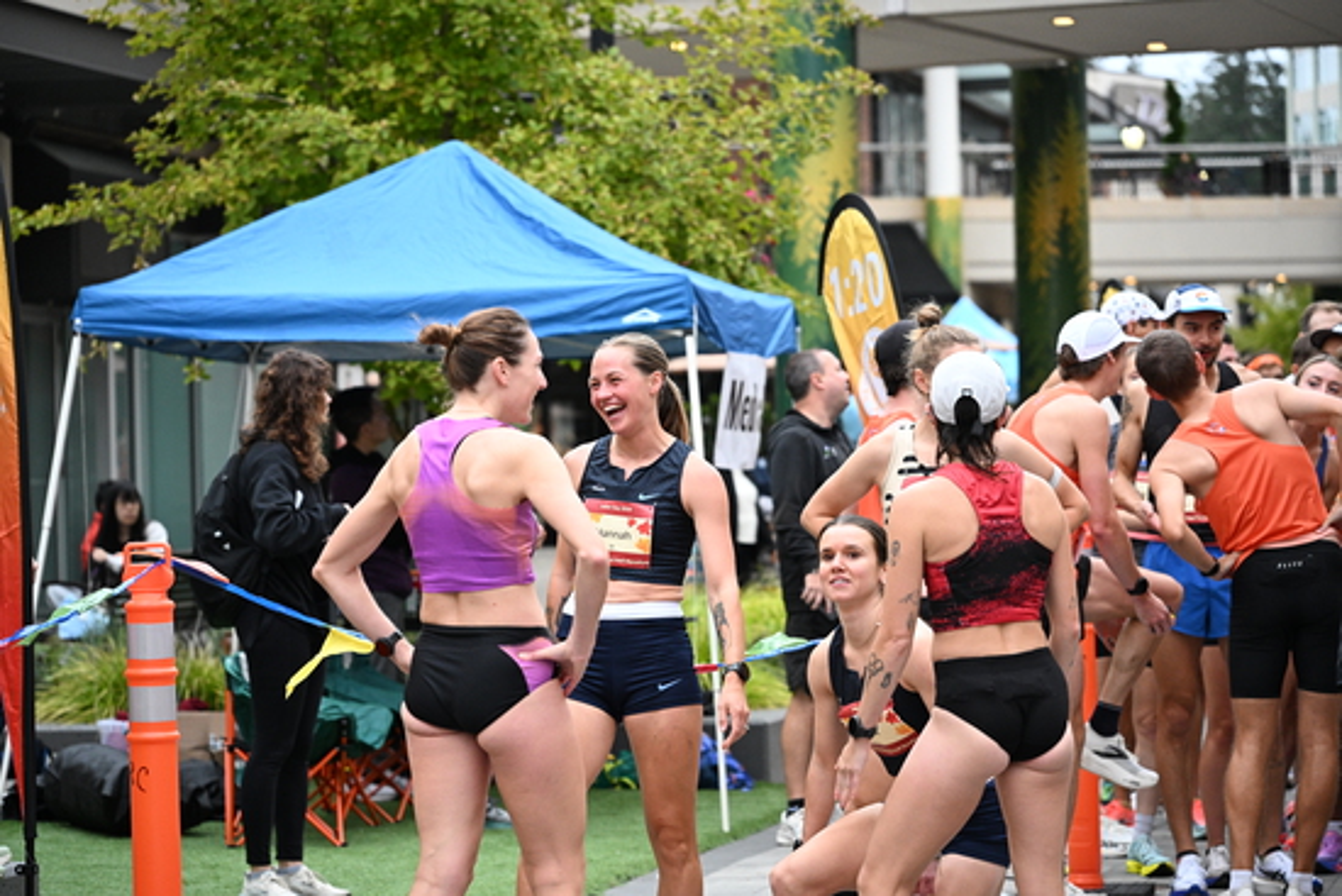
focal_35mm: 120
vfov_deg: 11.4
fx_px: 4474
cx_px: 671
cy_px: 448
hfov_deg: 17.1
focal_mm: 120
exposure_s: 1/640
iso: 2500
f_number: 4
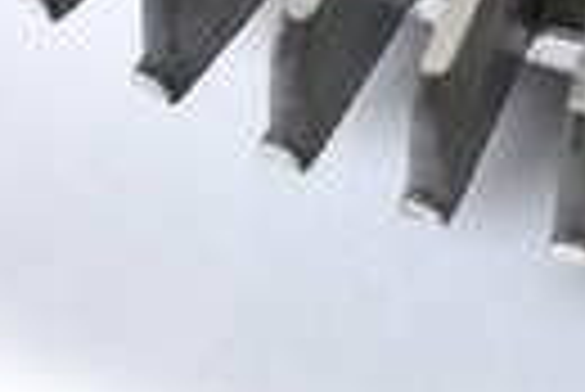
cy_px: -692
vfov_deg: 3.1
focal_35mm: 444
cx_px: 738
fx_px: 7223
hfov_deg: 4.6
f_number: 5.6
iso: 200
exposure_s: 1/100
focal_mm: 48
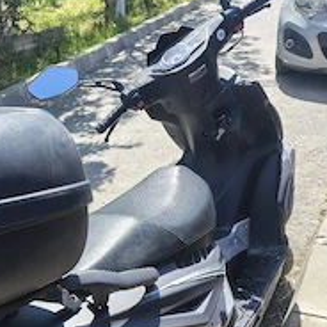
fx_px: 492
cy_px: 277
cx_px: 87
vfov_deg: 35.2
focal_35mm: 46
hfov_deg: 36.1
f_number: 1.8
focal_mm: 5.56
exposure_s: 1/588
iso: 100
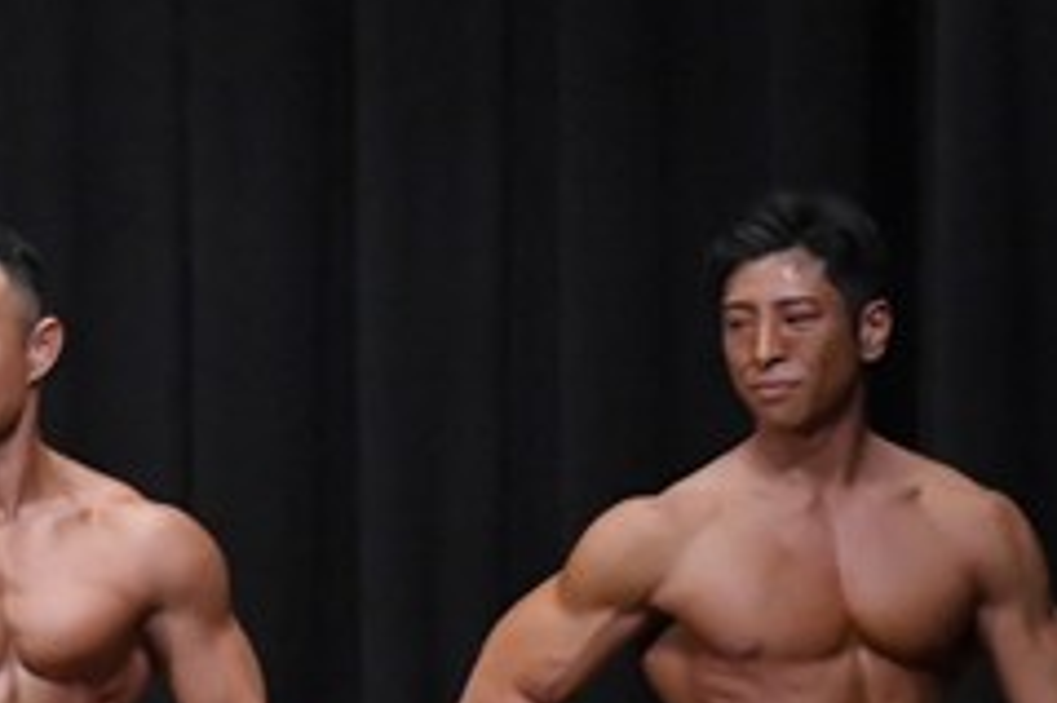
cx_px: 2
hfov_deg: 3.5
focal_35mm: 593
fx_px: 17399
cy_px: 893
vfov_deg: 2.3
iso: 8000
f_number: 5.6
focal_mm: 122
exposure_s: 1/400
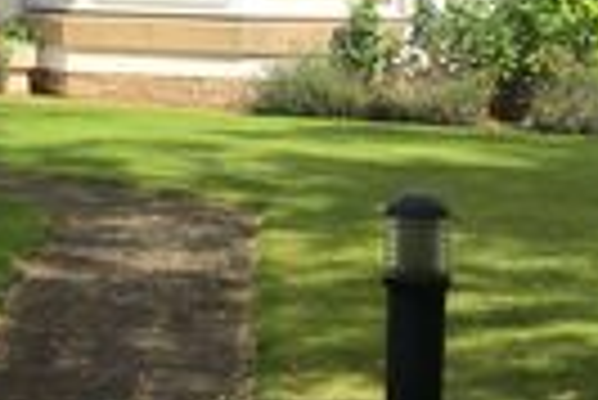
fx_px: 2262
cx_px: 207
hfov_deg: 15.0
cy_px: 76
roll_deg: -2.0
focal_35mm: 136
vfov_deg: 10.1
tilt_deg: -1.3
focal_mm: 4.15
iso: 25
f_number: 2.2
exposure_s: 1/1508
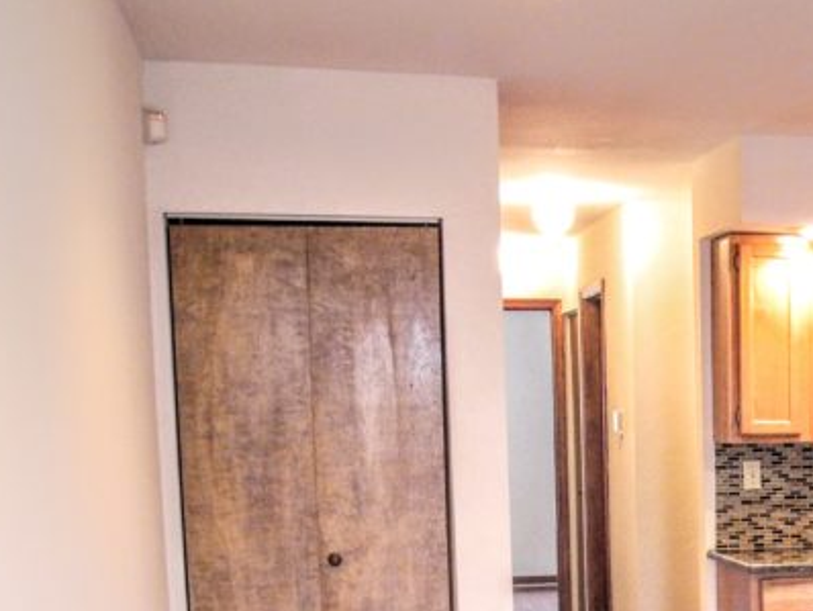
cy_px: 678
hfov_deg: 32.1
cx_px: 856
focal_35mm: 54
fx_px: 1269
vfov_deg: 25.1
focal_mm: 4.5
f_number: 2.8
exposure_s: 1/28
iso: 400
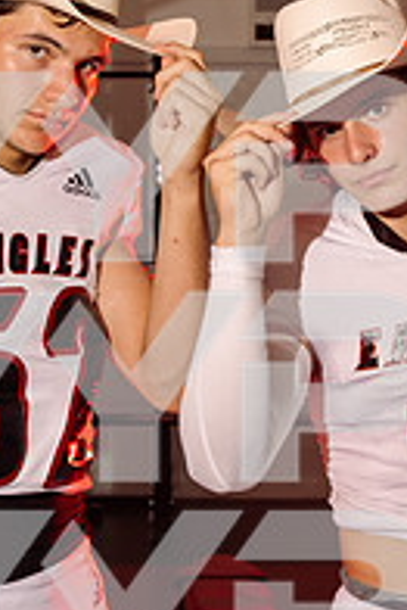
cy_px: 389
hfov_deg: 12.7
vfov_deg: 18.9
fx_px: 1828
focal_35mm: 108
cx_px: 205
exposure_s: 1/250
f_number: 9
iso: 400
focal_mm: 47
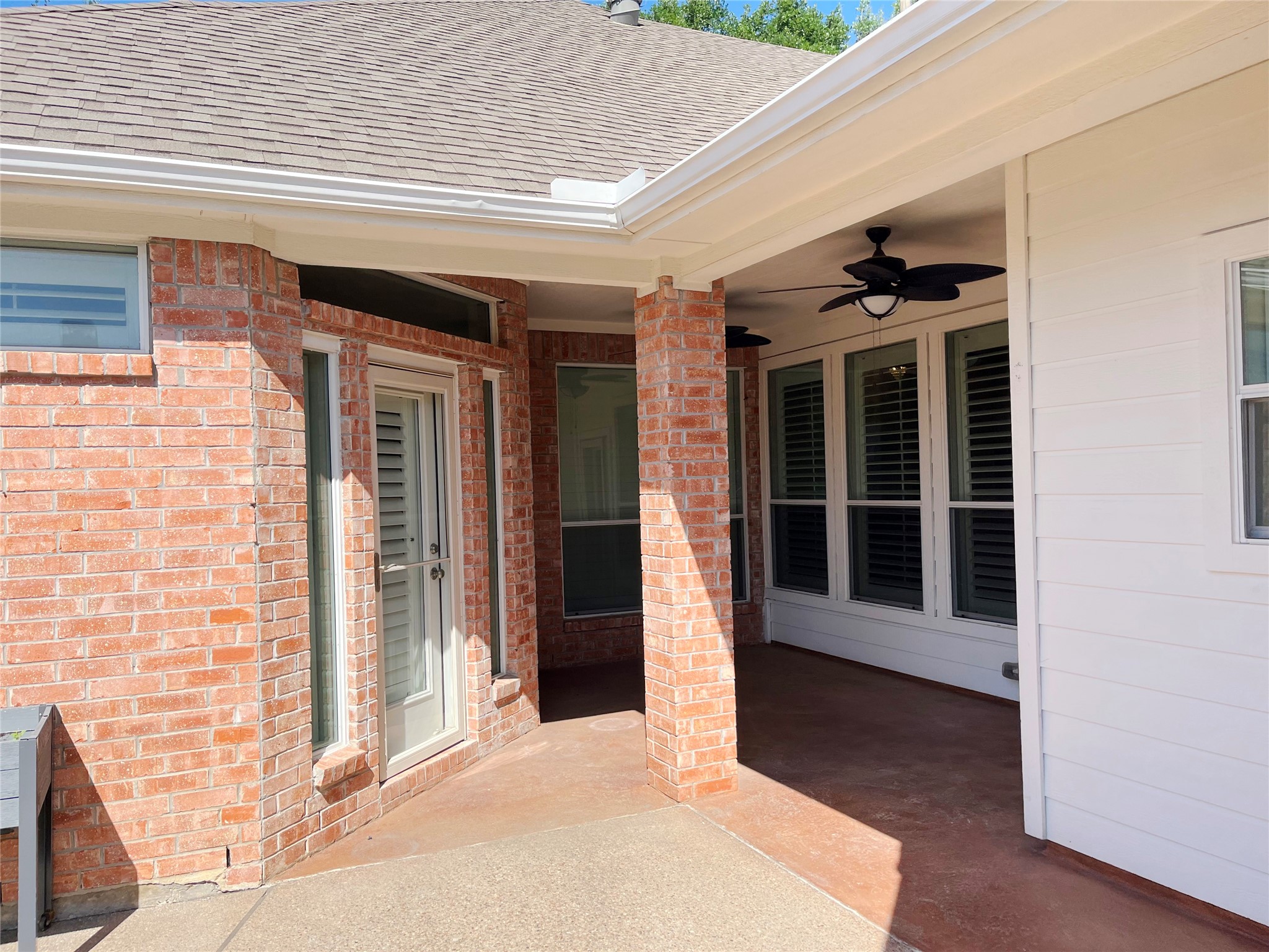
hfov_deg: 67.3
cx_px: 634
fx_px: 953
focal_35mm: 26
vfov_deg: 53.1
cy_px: 476
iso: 50
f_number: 1.6
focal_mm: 5.1
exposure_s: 1/2410
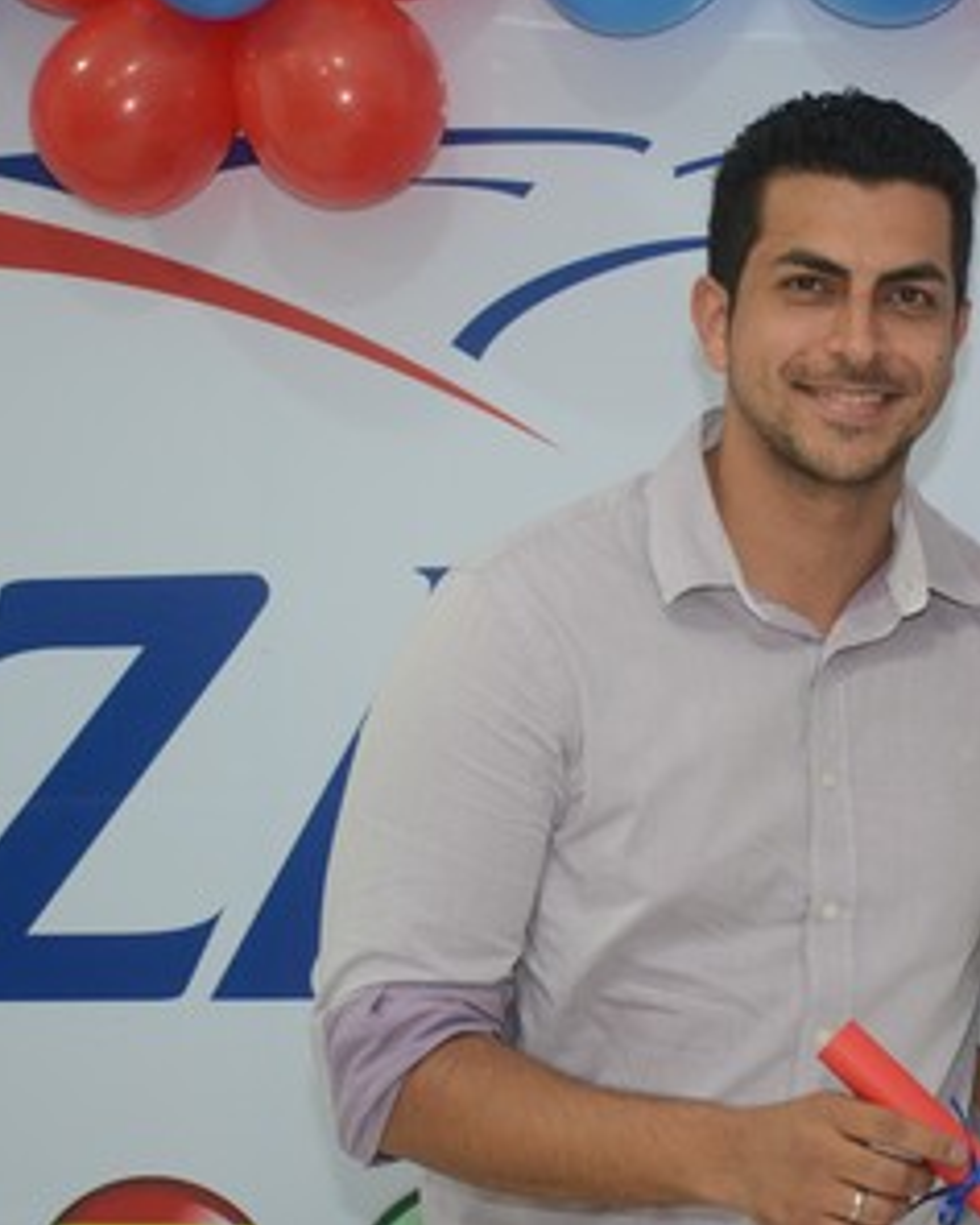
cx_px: 860
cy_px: 612
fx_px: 3877
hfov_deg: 14.3
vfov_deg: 17.9
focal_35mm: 107
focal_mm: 50
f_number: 4.8
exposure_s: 1/80
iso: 1600
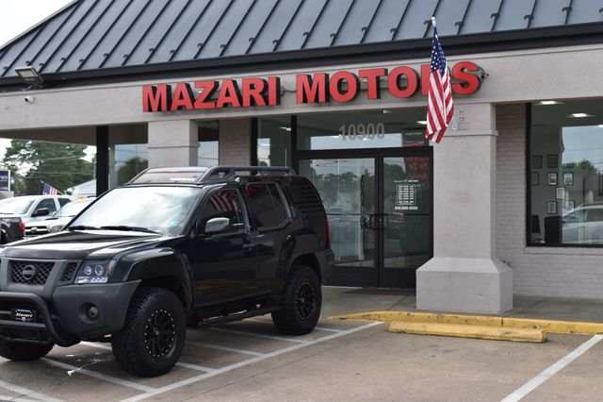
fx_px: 904
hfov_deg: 36.9
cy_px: 201
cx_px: 302
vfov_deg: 25.0
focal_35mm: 54
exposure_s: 1/200
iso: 400
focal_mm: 36
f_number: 10
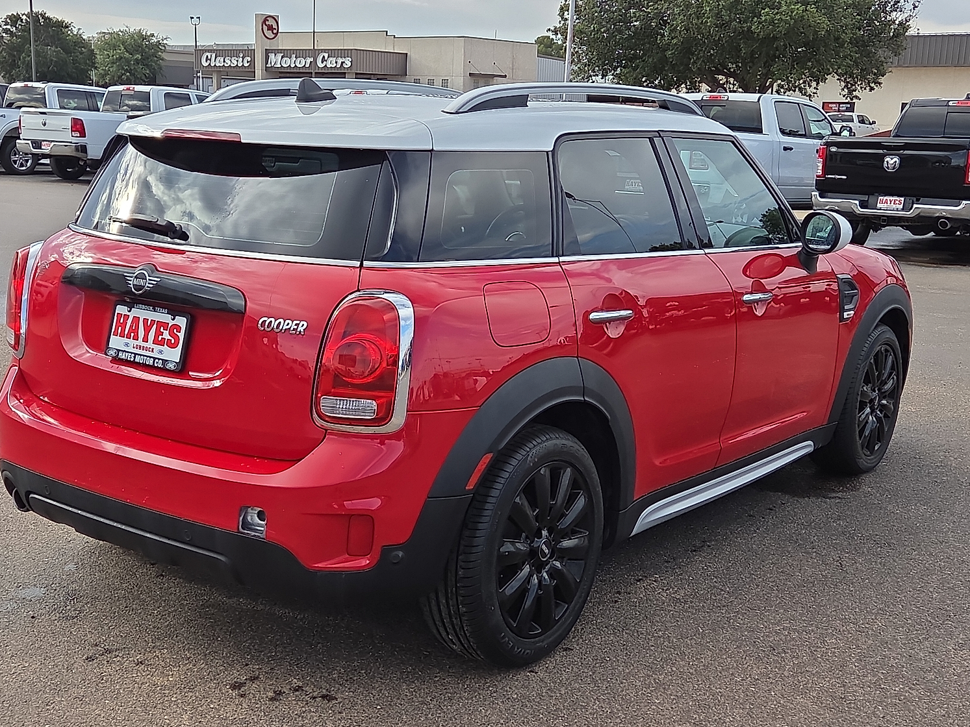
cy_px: 362
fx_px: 1261
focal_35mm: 45
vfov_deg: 32.2
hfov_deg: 42.1
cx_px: 453
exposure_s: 1/667
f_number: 1.8
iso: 25
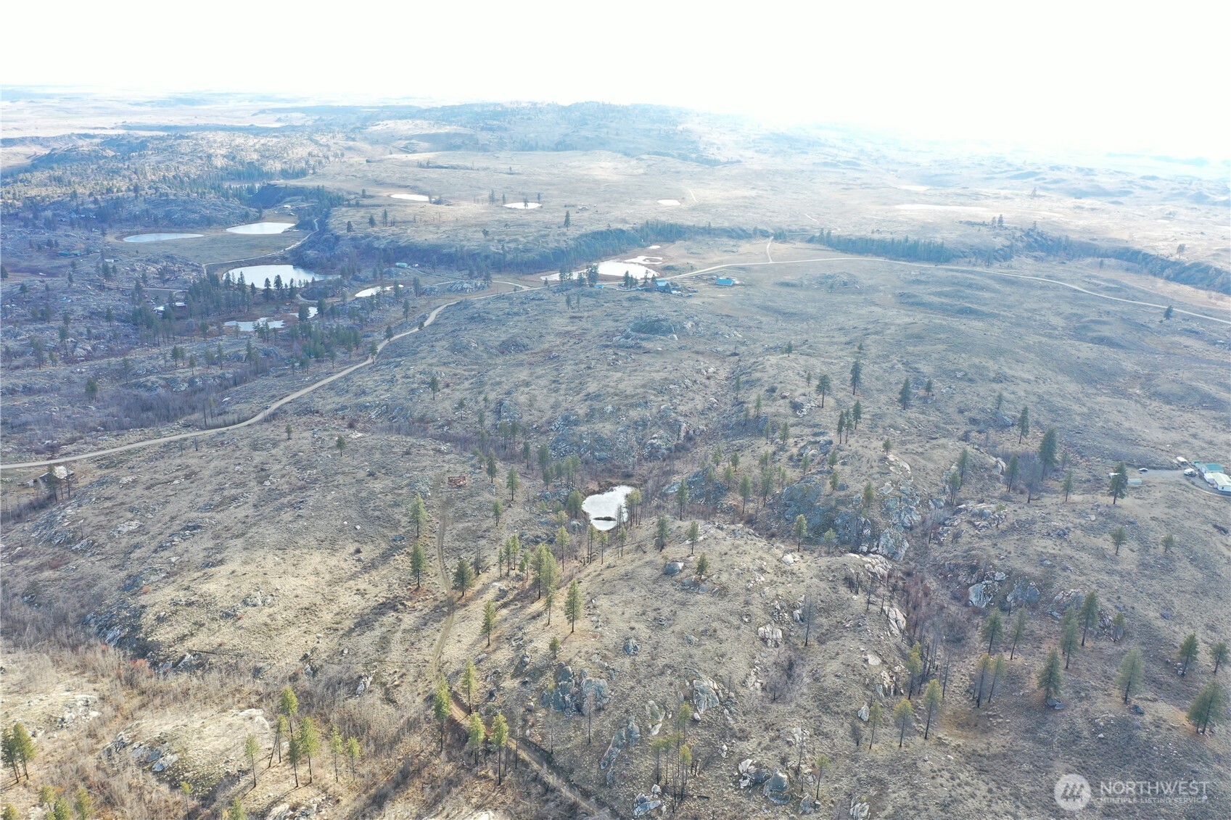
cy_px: 410
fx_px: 957
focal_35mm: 28
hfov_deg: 65.5
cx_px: 616
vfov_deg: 46.4
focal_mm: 10.26
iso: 100
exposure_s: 1/160
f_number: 4.5
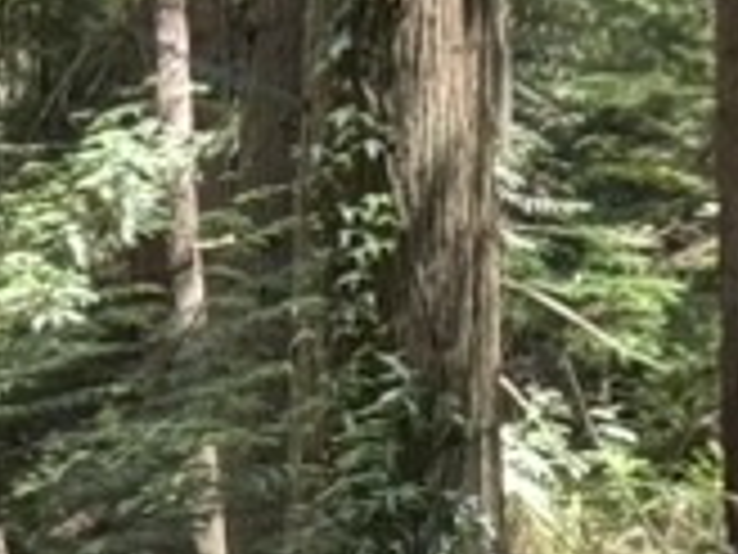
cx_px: -909
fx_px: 6396
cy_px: 1347
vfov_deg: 4.8
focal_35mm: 300
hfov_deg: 6.4
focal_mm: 6.76
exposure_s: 1/149
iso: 125
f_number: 1.78
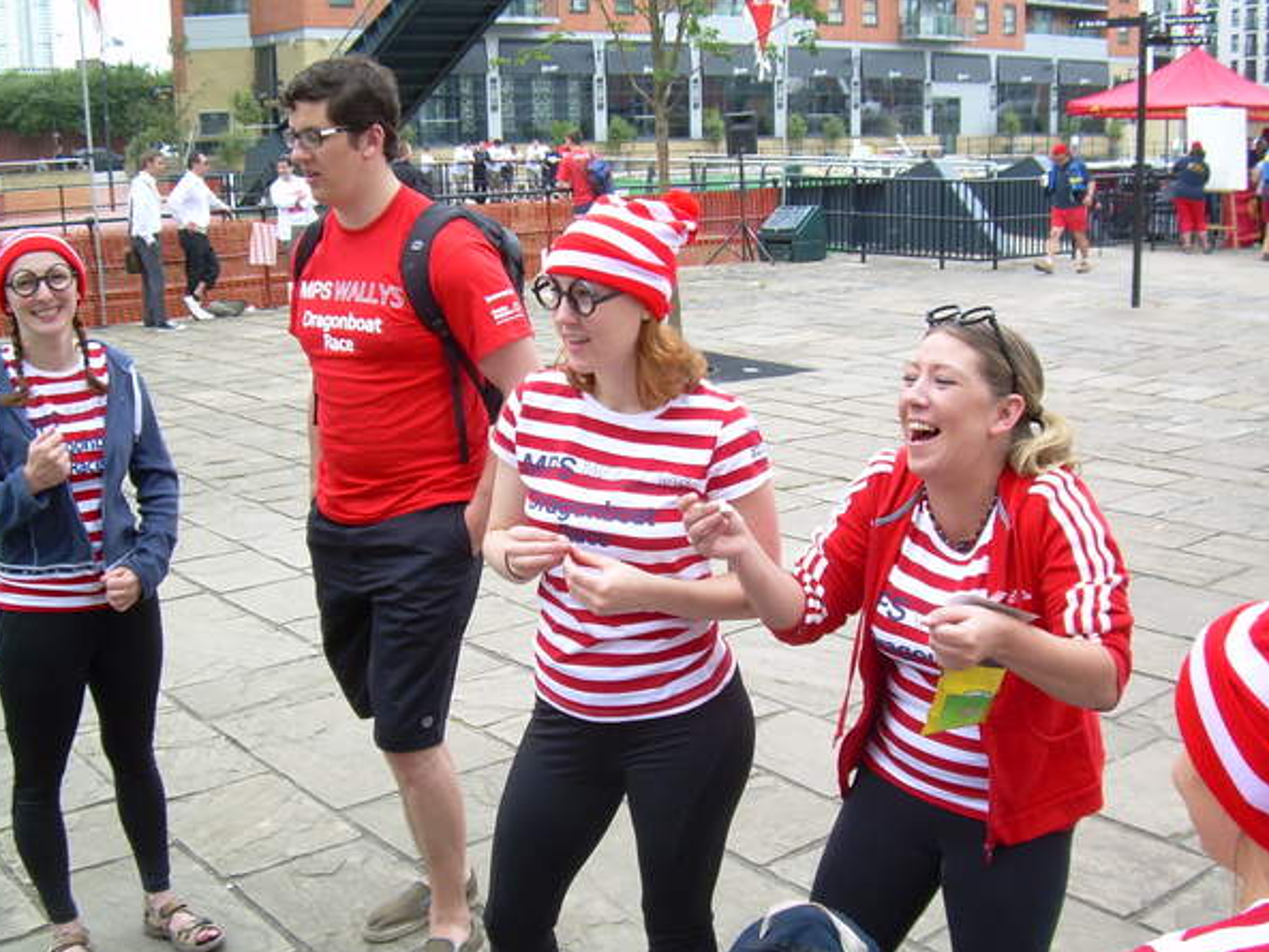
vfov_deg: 35.1
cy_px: 479
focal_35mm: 41
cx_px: 655
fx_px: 1503
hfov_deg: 45.8
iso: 50
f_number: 2.8
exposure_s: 1/125
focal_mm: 6.3
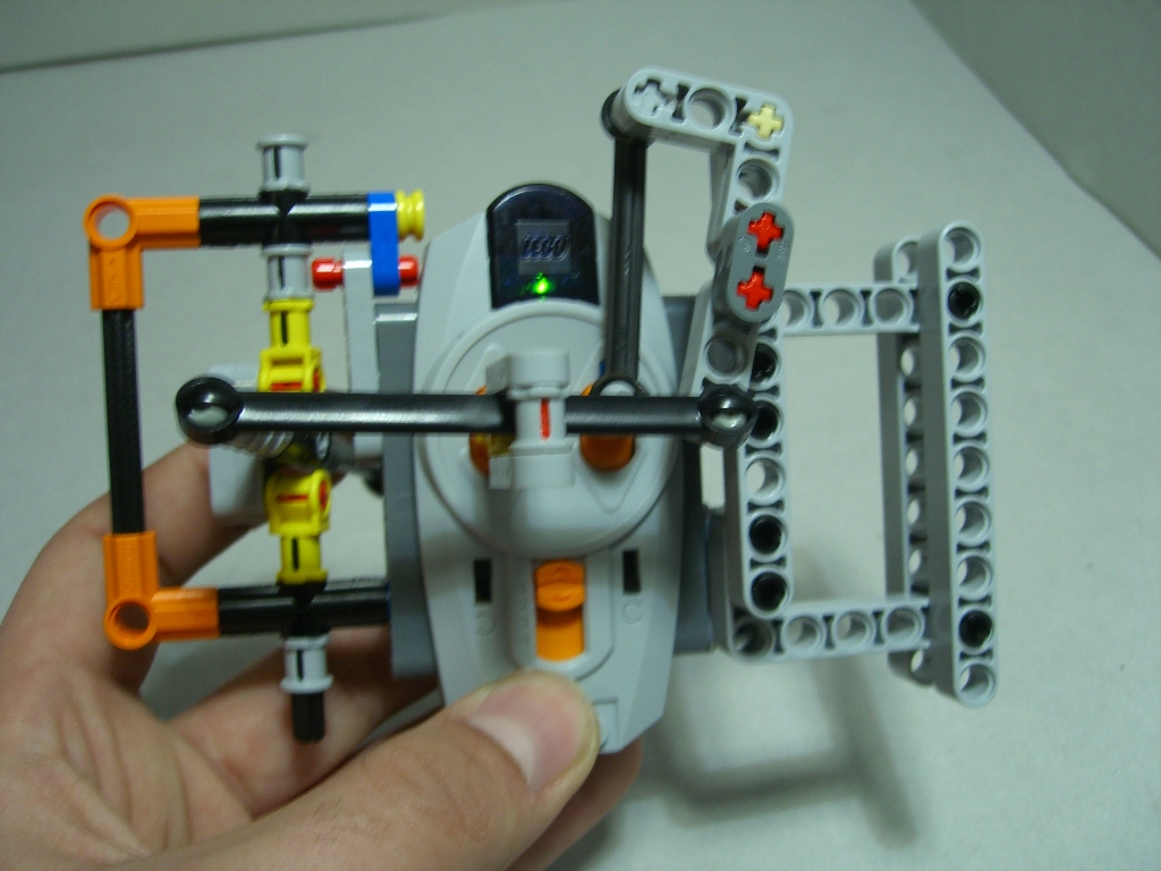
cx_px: 580
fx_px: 1274
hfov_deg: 49.0
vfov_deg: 37.7
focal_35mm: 38
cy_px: 436
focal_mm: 7.9
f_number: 2.8
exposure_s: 1/15
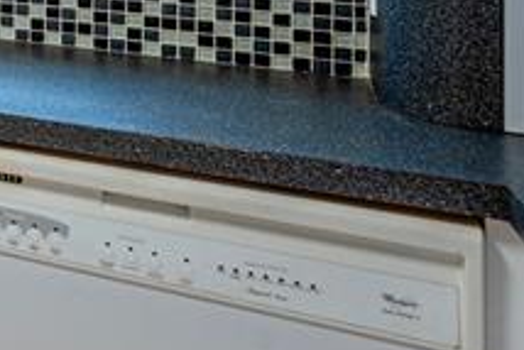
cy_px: -157
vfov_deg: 18.3
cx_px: -632
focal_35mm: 67
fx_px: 976
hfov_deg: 16.9
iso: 200
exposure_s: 1/5
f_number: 8
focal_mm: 14
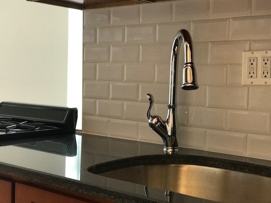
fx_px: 446
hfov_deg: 33.8
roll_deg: -0.8
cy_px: 102
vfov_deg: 25.7
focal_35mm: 57
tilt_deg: -3.6
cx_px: 136
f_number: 2.8
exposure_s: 1/60
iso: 160
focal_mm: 6.6
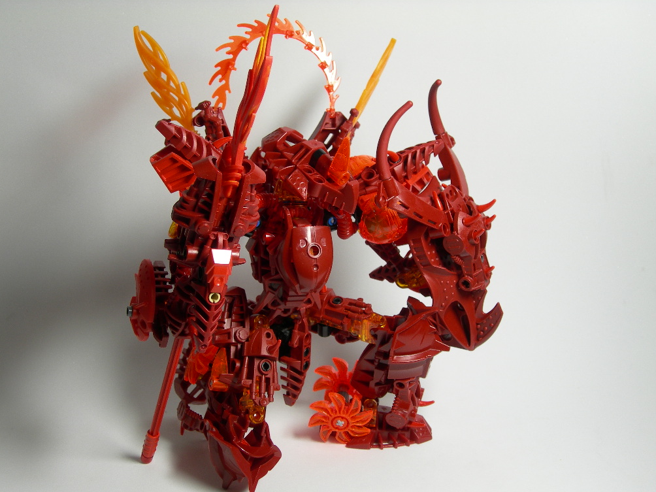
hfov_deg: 36.8
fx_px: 985
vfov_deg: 28.0
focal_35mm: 52
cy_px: 250
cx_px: 329
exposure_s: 1/24.1
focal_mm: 10.6
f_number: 3.2
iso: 50
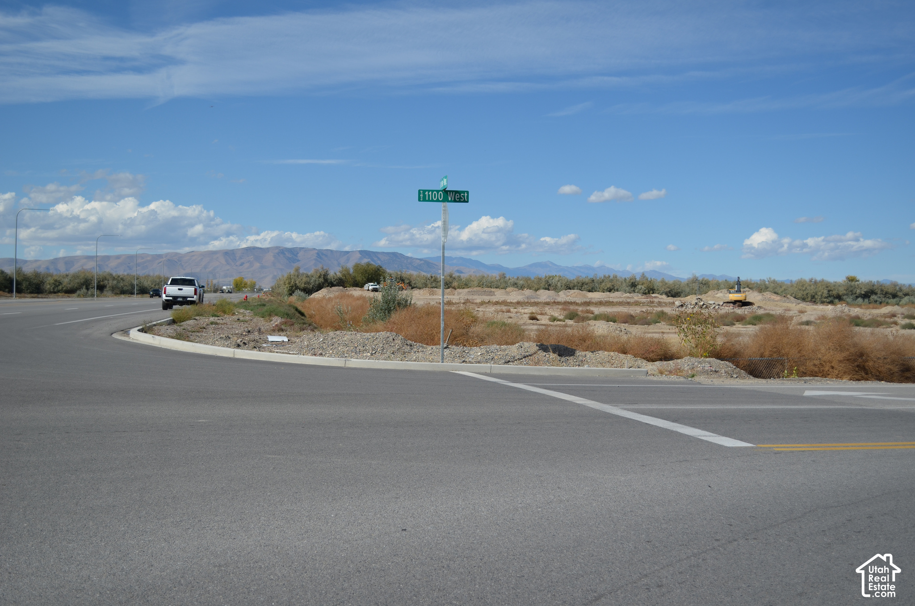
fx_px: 989
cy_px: 303
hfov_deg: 49.6
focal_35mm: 39
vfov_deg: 34.1
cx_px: 458
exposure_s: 1/1250
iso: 100
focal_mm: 26
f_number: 4.2
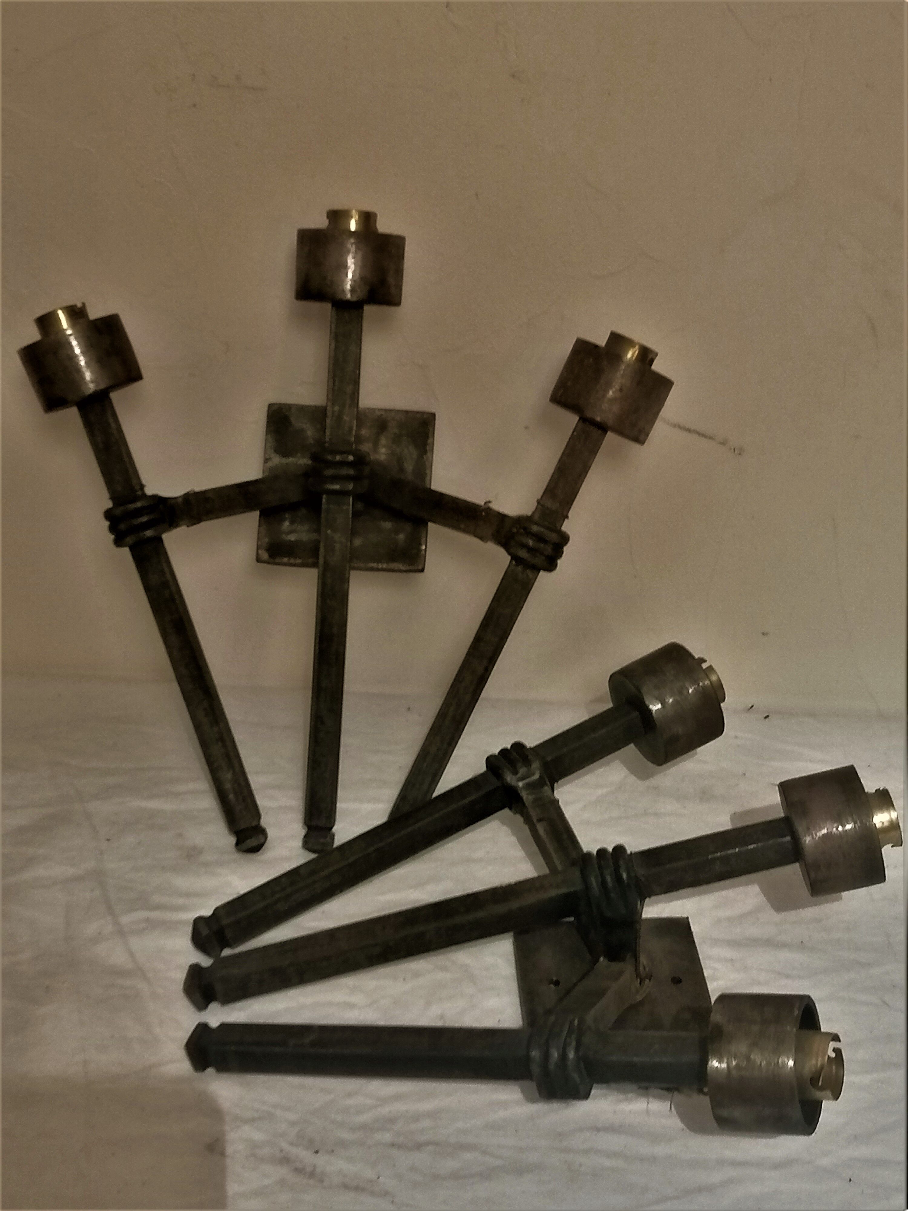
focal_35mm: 59
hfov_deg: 24.8
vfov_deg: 32.7
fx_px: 2063
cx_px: 454
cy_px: 606
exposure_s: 1/25
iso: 320
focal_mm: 5.4
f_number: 1.8
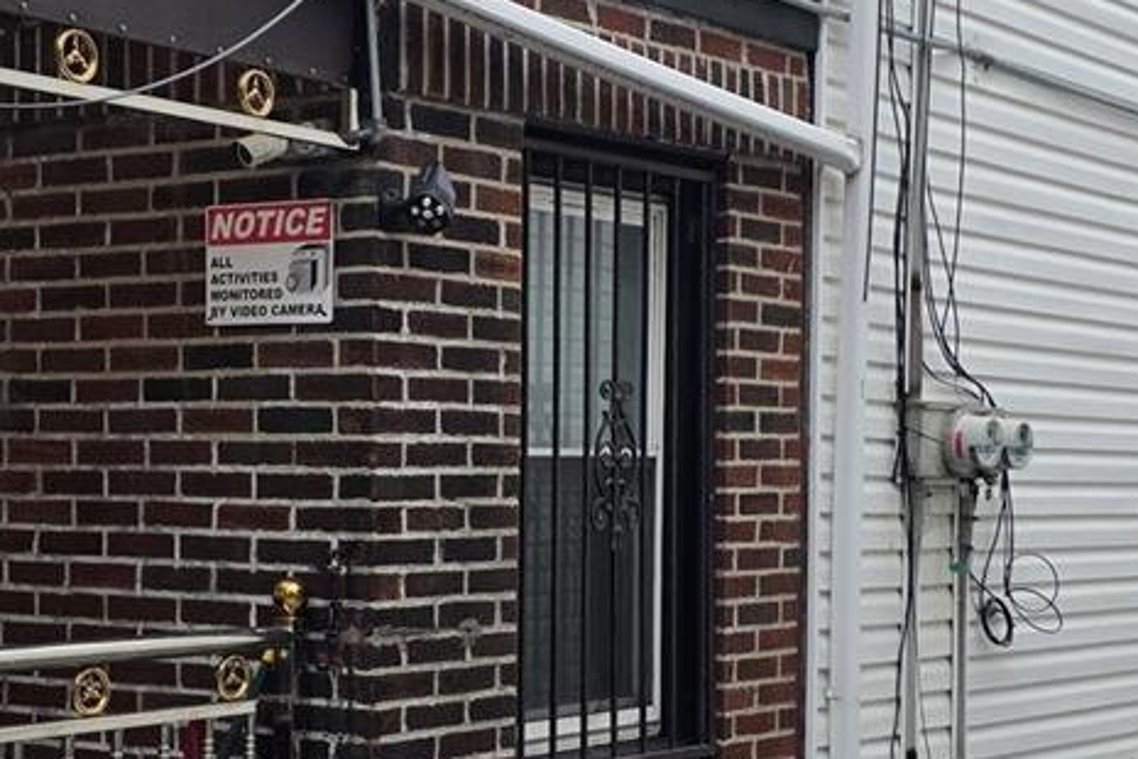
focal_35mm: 79
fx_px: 2497
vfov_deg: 17.2
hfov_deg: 25.6
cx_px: 465
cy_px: 536
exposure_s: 1/2157
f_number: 1.7
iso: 80
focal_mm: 6.25
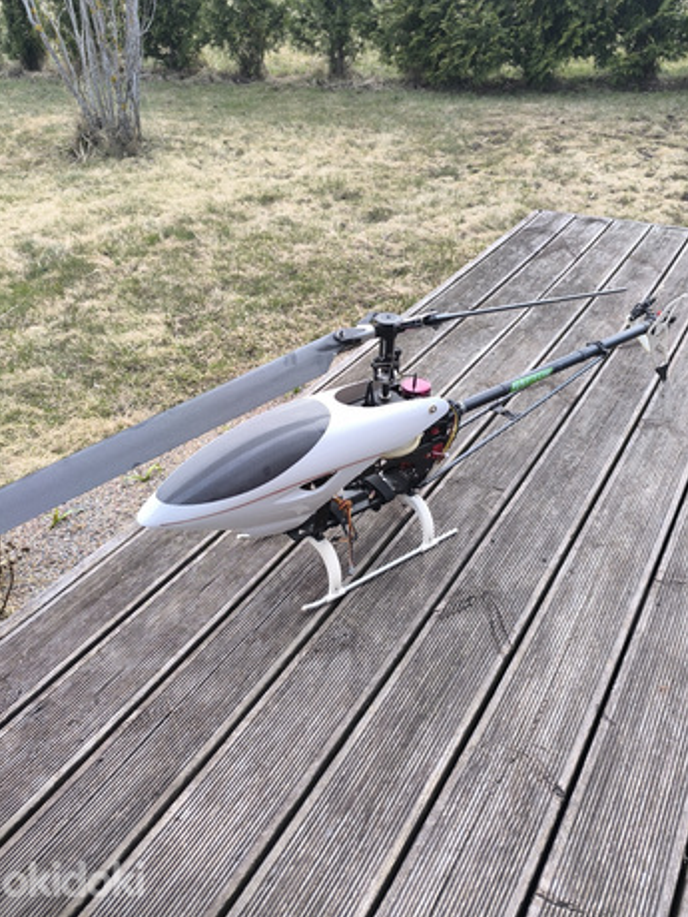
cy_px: 451
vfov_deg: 69.4
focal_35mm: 25
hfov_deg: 54.8
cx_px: 320
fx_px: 663
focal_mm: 6.14
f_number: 1.65
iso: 50
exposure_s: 1/100
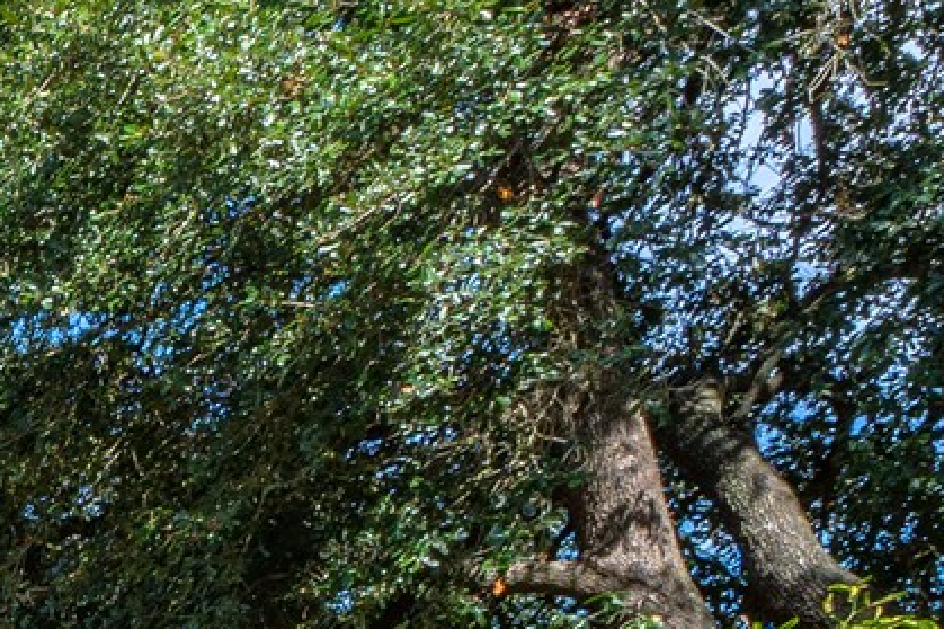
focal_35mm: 83
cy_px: 1423
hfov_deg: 14.2
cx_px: -1433
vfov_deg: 13.1
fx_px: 2175
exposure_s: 1/125
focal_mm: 16
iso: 125
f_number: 14
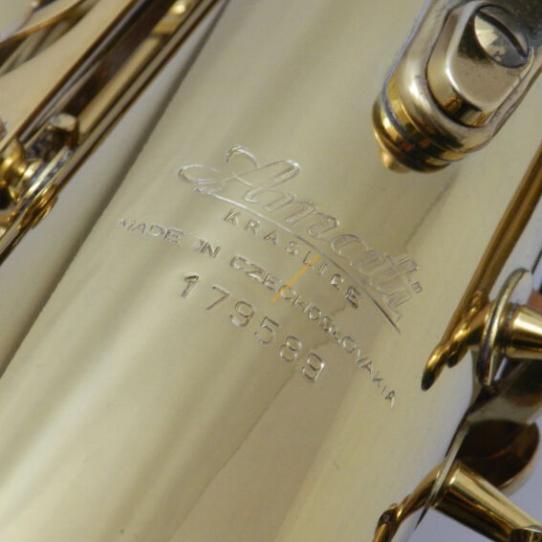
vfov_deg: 16.4
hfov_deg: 16.4
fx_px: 1878
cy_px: 277
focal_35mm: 106
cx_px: 294
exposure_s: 1/30
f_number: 4.7
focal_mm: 12.1
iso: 280
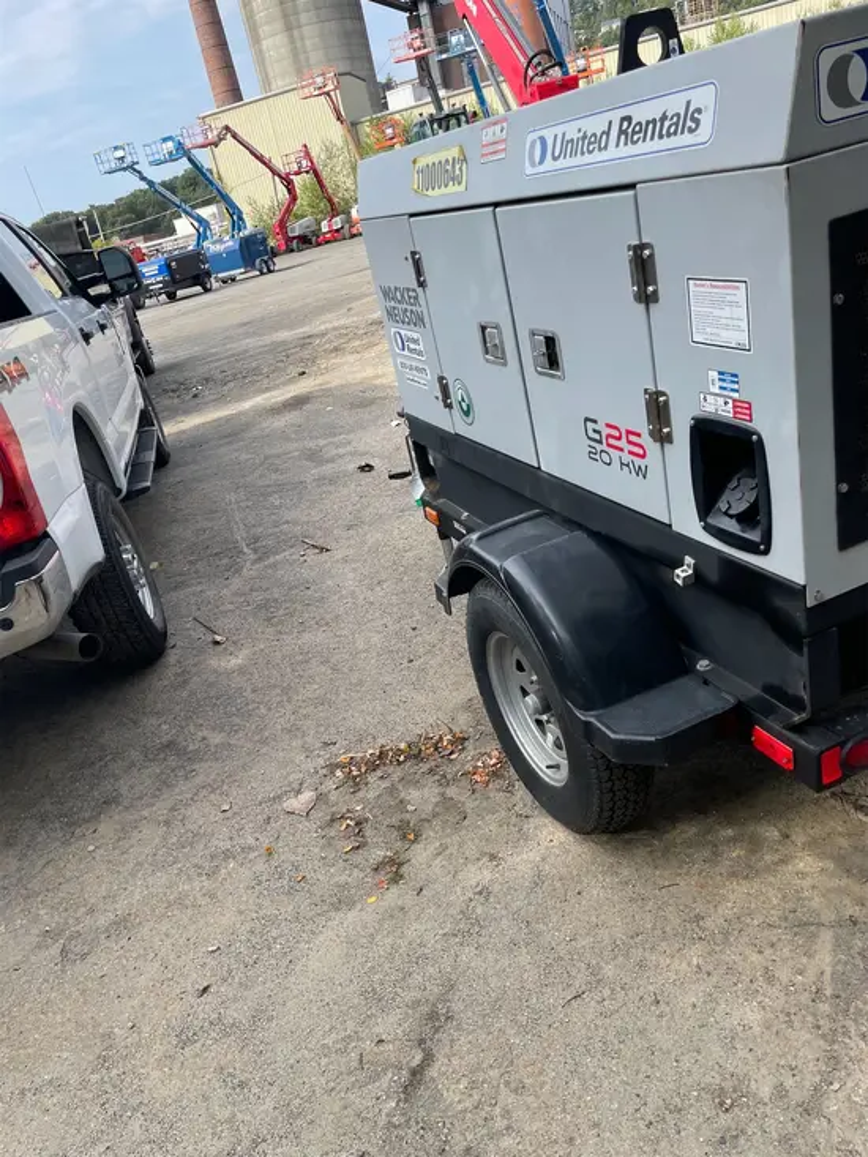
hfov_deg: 53.1
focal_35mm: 26
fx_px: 869
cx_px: 434
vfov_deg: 67.3
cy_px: 578
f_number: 1.6
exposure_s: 1/1416
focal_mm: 4.2
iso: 50
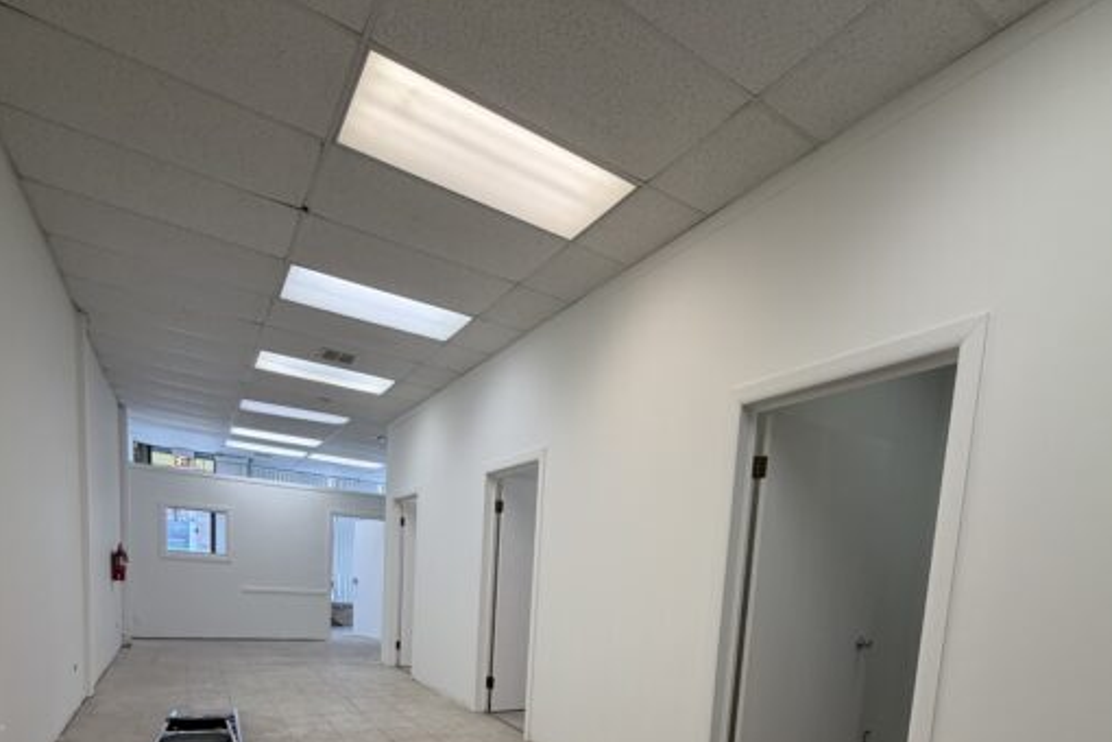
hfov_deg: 84.0
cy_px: 657
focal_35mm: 20
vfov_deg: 54.6
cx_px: 566
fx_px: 618
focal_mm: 2.22
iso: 100
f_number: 2.2
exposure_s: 1/120
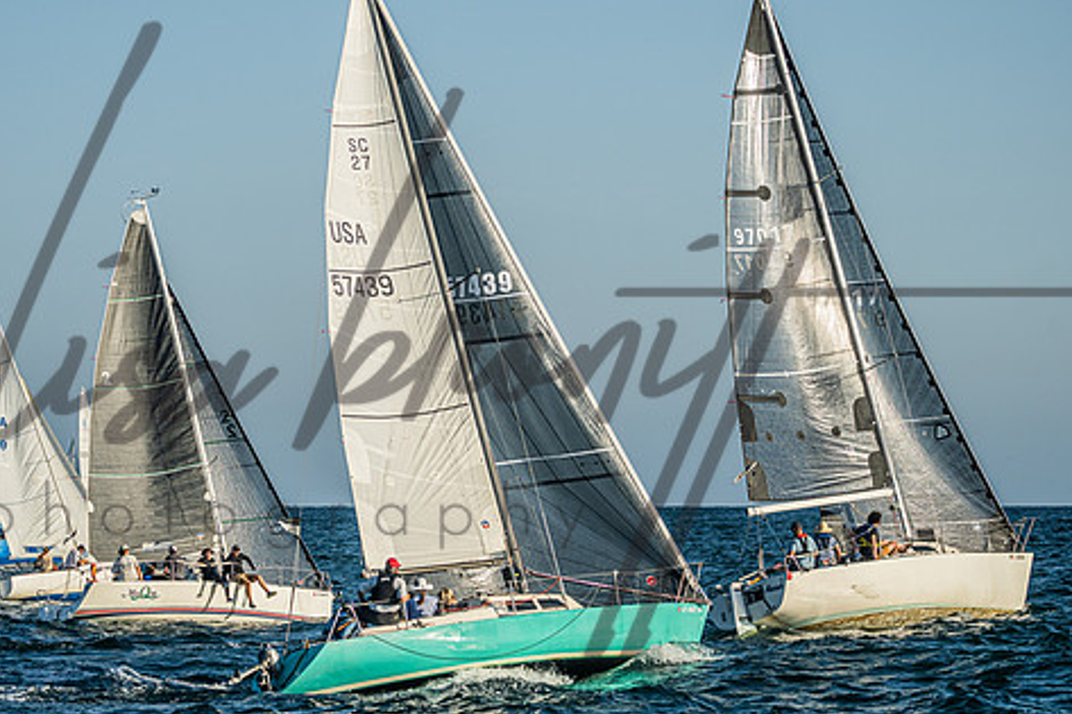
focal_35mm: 171
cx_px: 458
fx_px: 5090
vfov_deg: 8.0
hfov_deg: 12.0
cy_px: 347
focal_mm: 130
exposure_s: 1/4000
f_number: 5.6
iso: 400
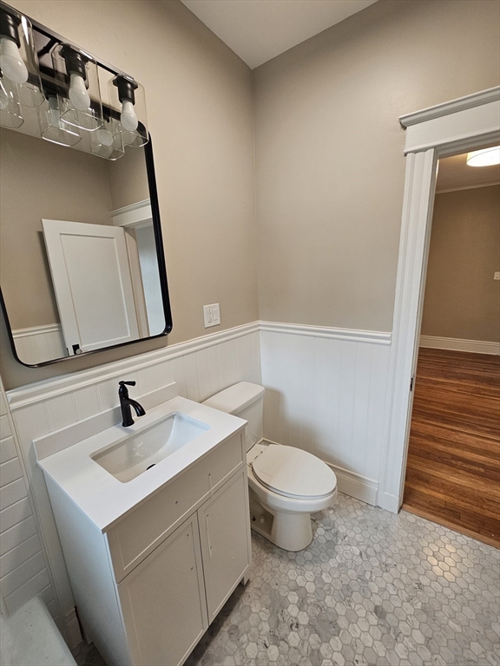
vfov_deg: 106.2
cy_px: 333
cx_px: 250
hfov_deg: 89.9
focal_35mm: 13
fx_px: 250
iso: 160
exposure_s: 1/60
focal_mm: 2.2
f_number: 2.2
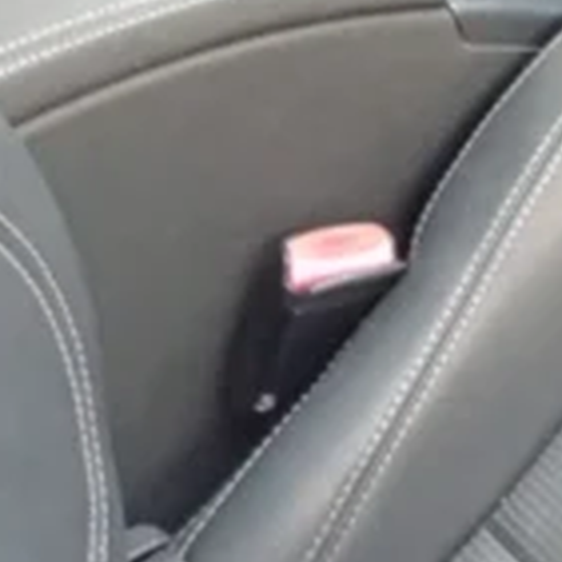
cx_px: 1076
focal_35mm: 105
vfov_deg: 15.1
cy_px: -327
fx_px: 1929
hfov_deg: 14.2
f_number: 2.2
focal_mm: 3.46
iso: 368
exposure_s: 1/33.3
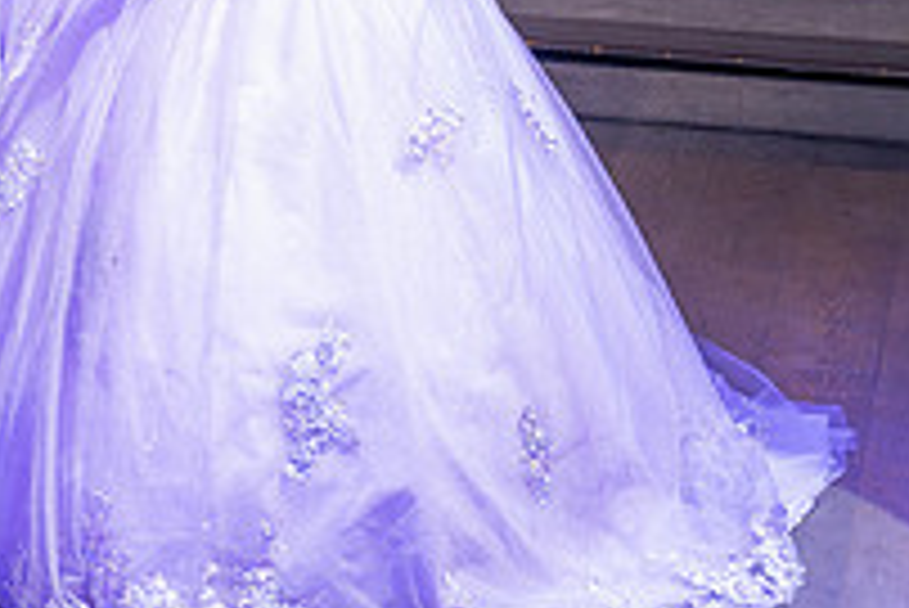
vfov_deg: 9.8
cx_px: 104
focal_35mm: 138
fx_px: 3487
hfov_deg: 14.7
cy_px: -128
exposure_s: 1/125
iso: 1000
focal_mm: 48
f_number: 3.5
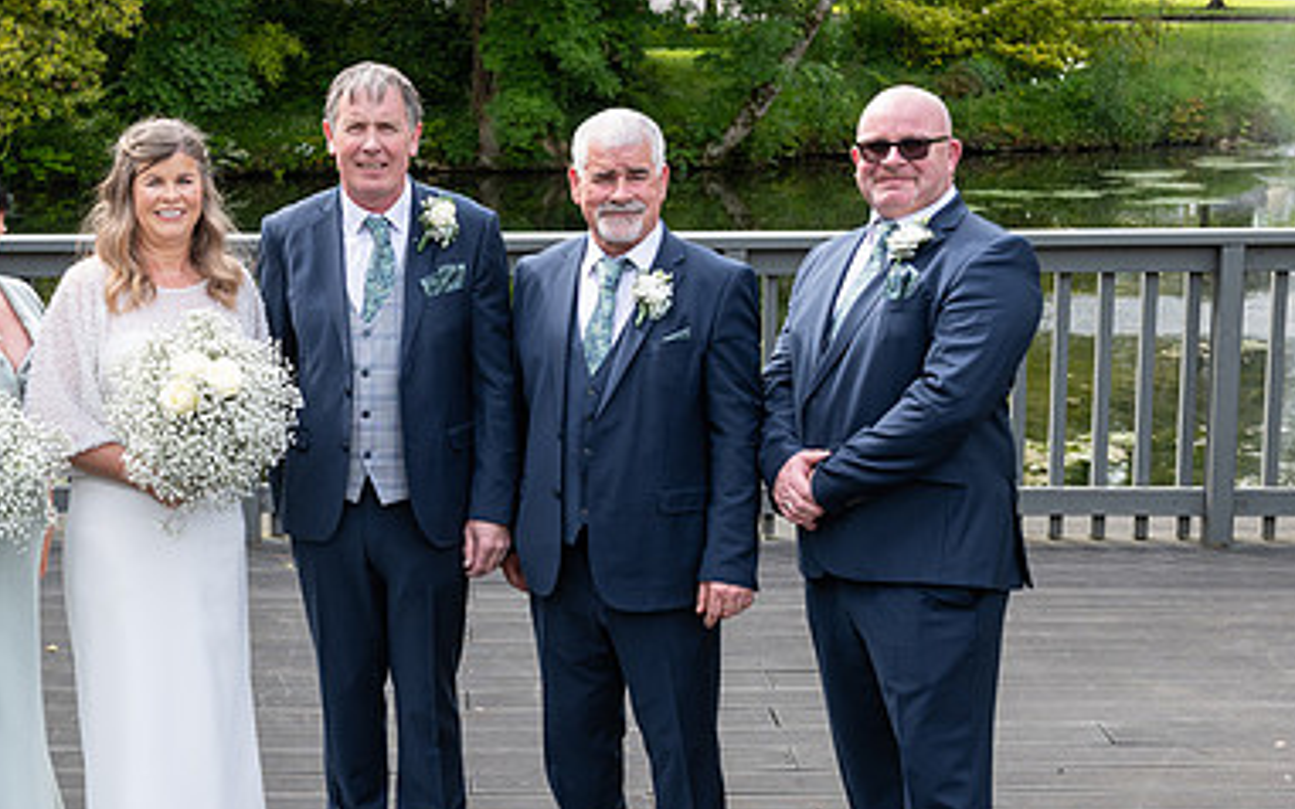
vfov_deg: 20.9
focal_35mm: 62
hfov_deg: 32.5
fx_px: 2188
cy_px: 399
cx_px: 377
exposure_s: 1/200
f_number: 5.6
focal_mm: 40
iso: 125
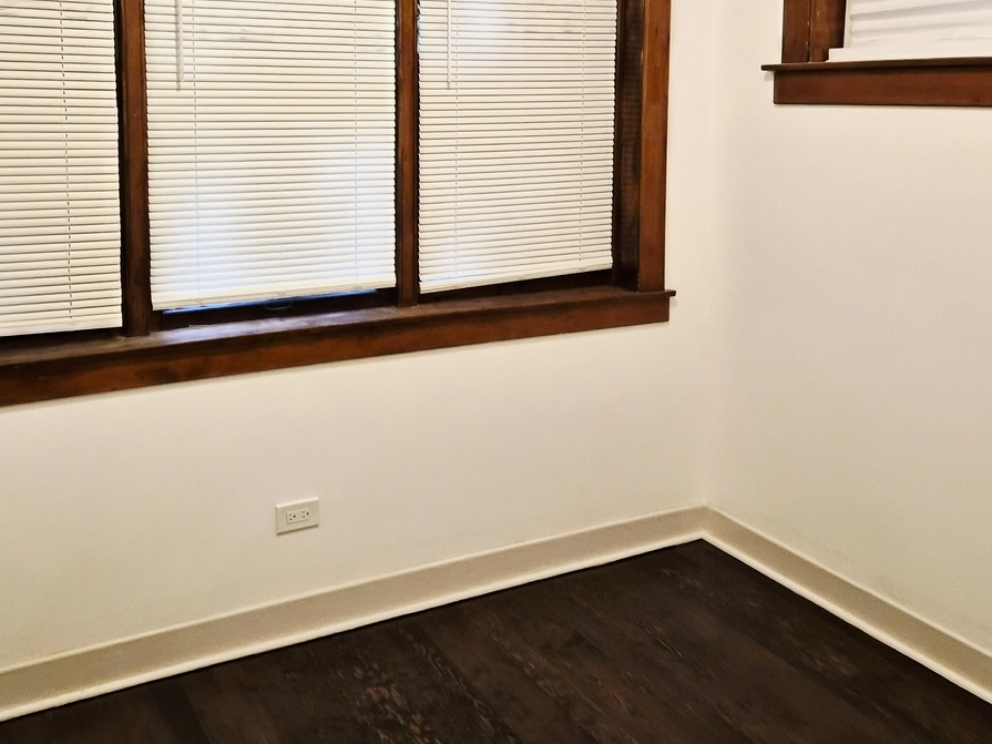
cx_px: 450
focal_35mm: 37
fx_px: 1060
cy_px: 195
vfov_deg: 37.8
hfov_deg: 50.1
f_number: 1.8
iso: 500
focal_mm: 5.4
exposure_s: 1/120
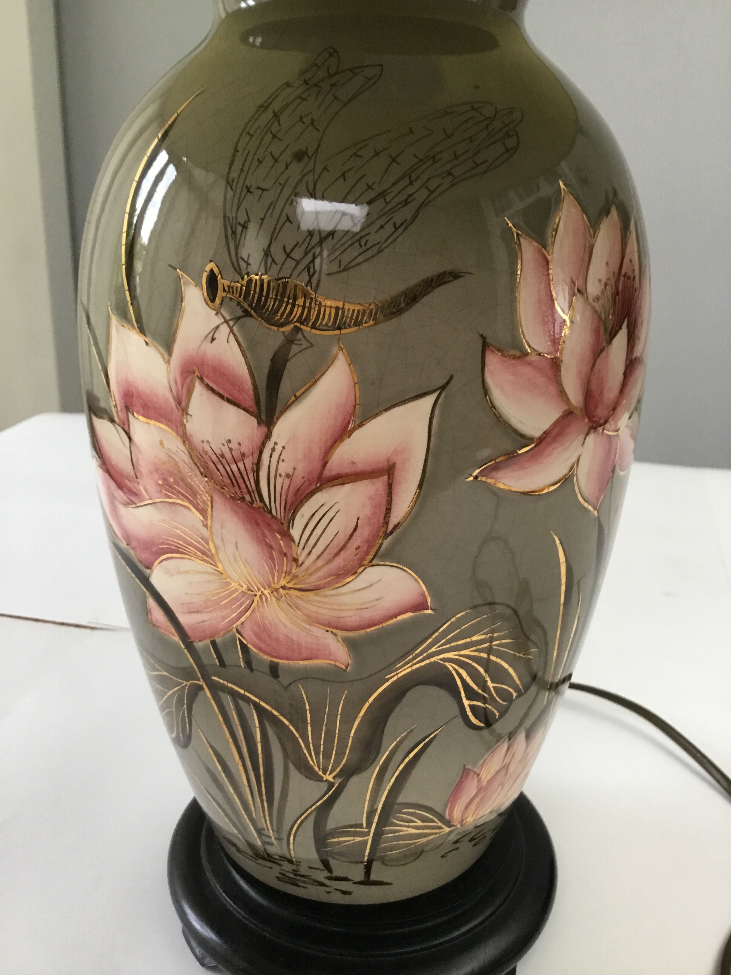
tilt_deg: -19.2
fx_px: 873
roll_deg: -0.5
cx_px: 366
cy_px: 488
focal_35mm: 31
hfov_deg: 45.4
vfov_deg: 58.4
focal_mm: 3.3
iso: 64
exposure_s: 1/33
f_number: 2.4
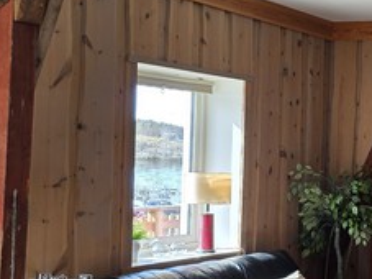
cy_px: 195
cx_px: 401
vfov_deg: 18.1
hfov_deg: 22.8
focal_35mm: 81
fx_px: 870
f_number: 1.7
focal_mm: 6.3
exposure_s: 1/100
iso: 32
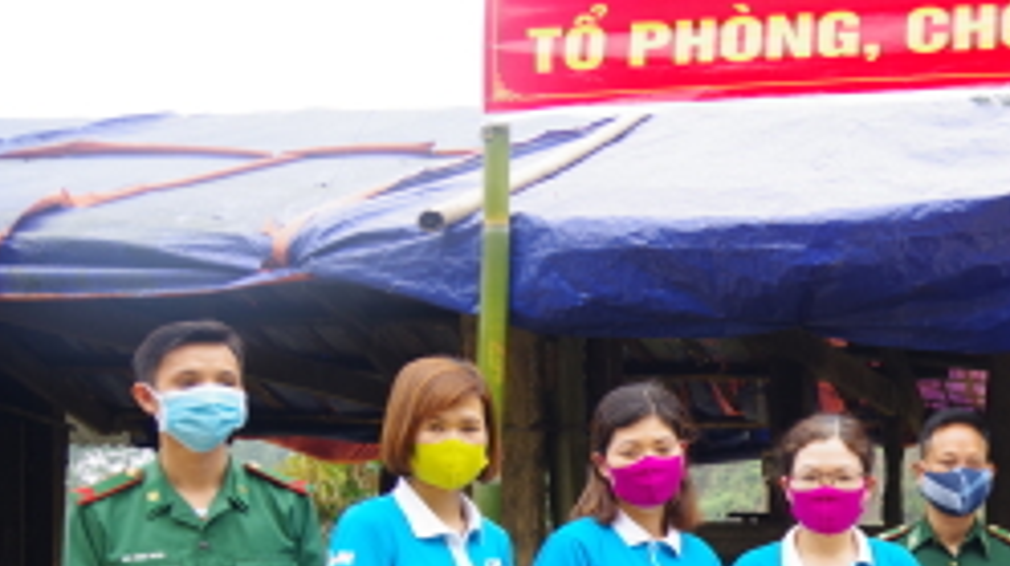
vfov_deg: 16.3
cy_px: 586
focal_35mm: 72
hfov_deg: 27.1
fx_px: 1927
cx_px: 1091
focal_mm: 21
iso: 200
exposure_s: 1/100
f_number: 4.5
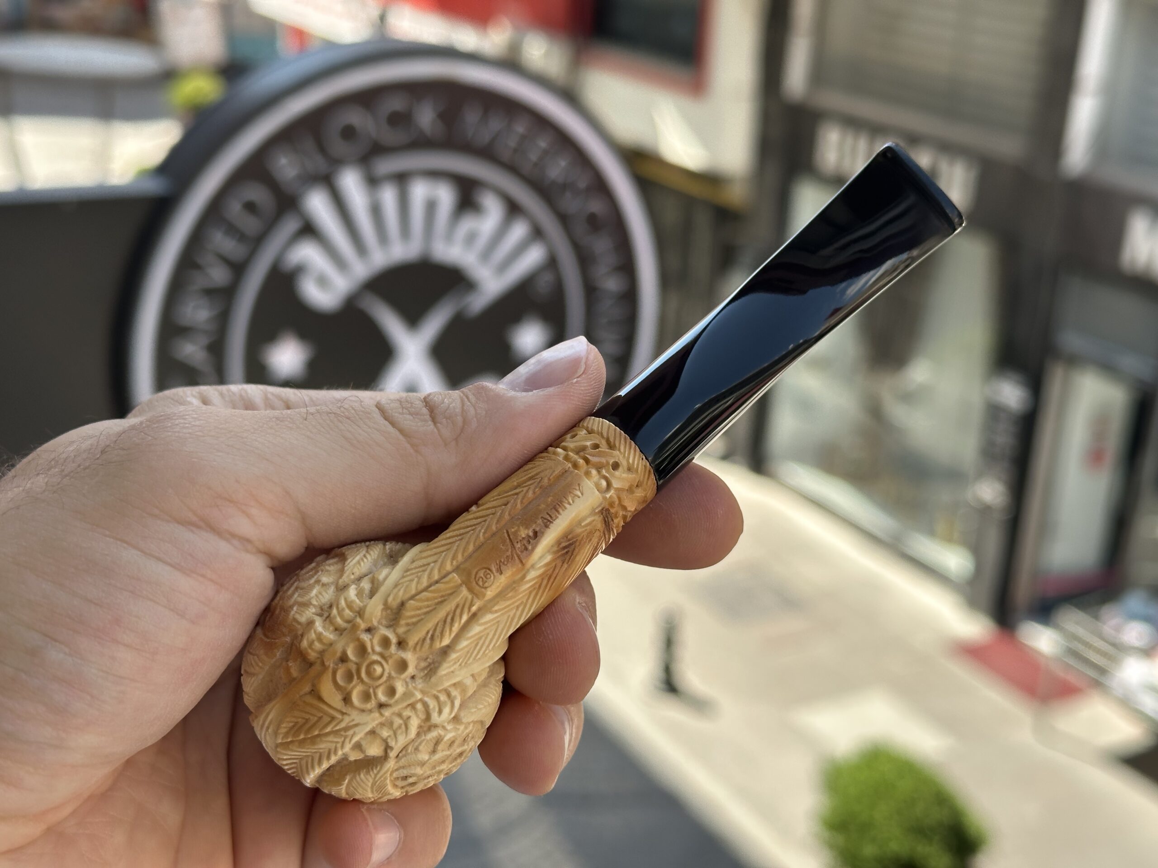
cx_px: 579
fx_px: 1606
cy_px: 434
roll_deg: -3.5
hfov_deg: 39.7
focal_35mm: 48
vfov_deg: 30.3
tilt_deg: -19.4
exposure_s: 1/953
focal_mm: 6.86
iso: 64
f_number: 1.78
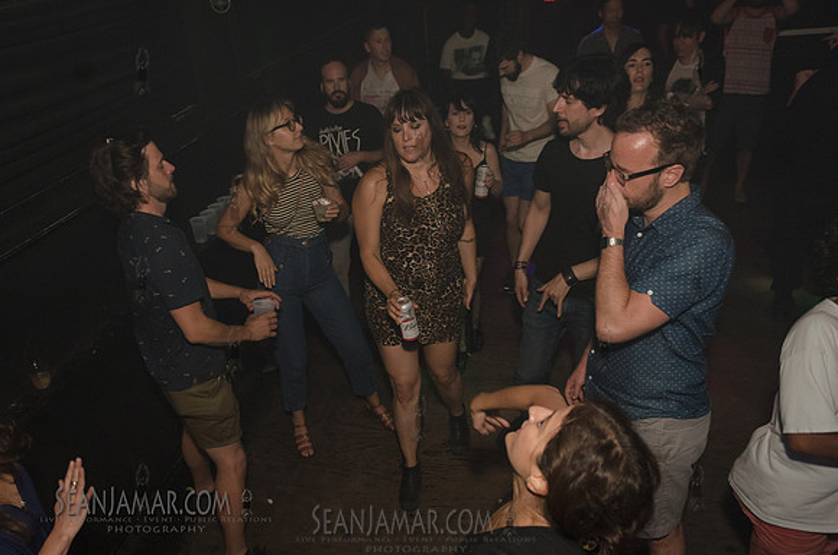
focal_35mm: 29
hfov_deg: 63.4
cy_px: 338
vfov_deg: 44.4
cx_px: 366
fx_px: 675
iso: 2000
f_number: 3.5
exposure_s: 1/250
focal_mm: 24
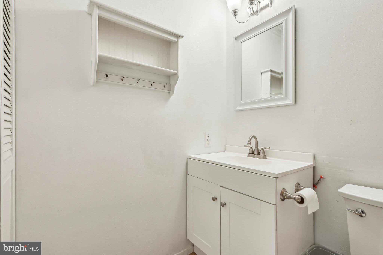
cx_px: 192
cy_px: 128
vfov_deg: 73.7
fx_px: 170
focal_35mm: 16
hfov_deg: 96.8
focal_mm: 16
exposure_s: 1/15
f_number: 8
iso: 280
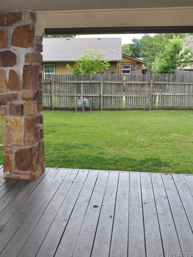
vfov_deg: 46.8
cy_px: 130
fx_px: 297
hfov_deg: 35.9
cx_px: 78
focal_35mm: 40
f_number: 8
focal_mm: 18
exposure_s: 1/100
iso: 200
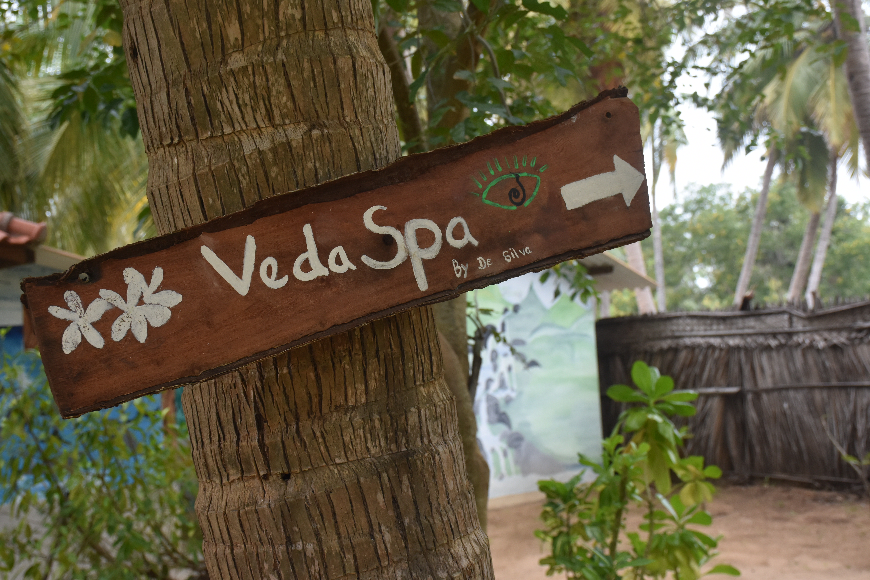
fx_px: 1377
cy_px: 290
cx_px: 435
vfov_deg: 23.8
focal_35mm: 57
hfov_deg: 35.1
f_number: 7.1
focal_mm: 38
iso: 640
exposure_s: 1/200
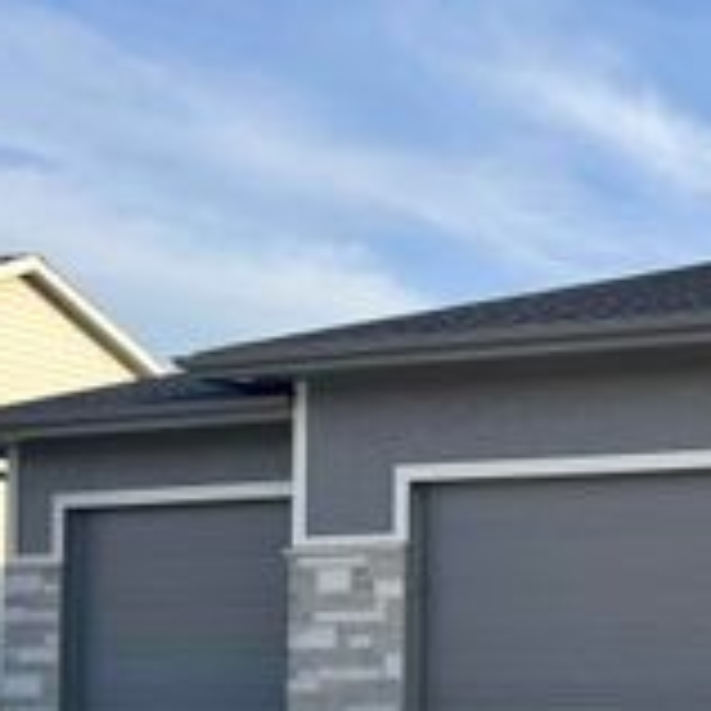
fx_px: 1557
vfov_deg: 25.2
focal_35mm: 67
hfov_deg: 22.6
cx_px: 954
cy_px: 592
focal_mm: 6.76
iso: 80
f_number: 1.78
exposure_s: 1/1425
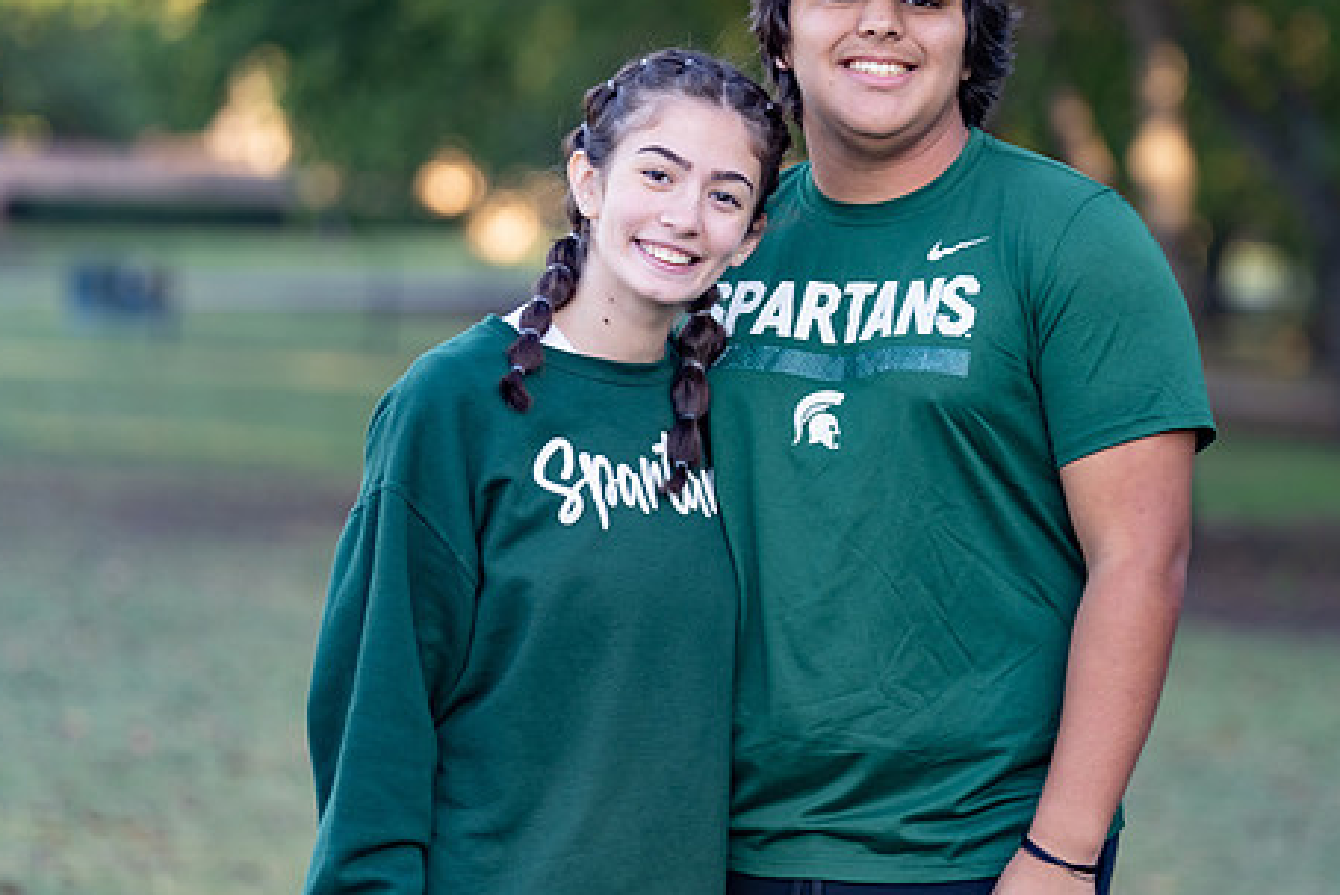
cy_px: 405
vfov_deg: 8.2
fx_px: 6218
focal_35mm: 167
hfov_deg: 12.3
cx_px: 764
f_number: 2.8
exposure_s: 1/250
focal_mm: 122
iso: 200
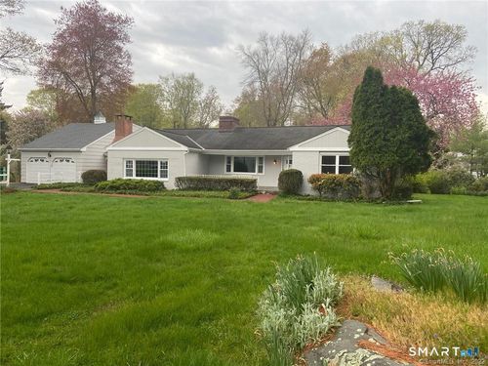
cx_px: 244
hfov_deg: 67.3
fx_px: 367
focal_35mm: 26
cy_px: 183
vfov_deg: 53.1
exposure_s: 1/373
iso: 32
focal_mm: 4.25
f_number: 1.8
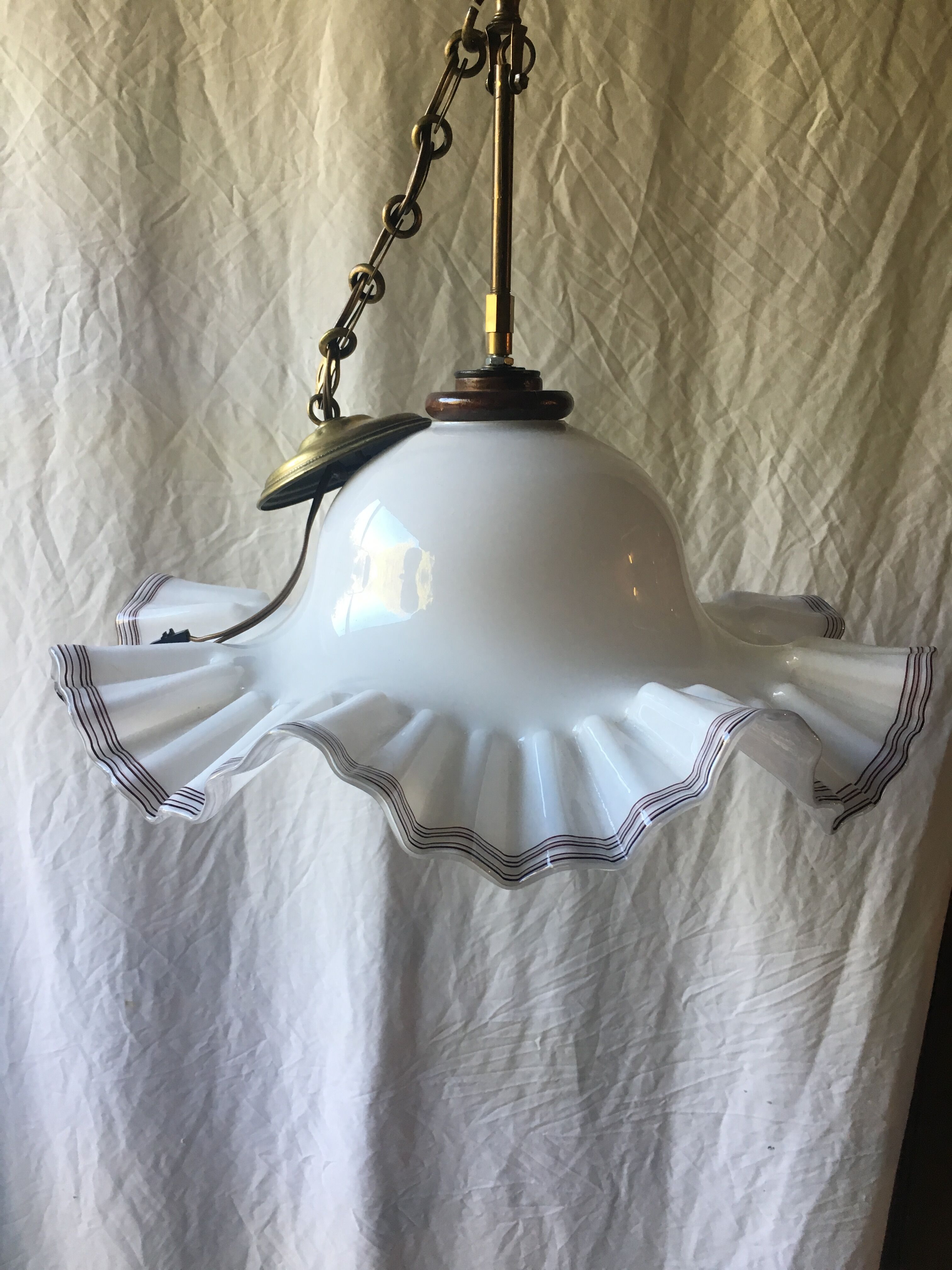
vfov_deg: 61.7
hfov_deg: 48.2
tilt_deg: -12.7
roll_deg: -0.2
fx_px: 1063
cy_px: 635
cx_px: 476
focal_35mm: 29
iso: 40
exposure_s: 1/33
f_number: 2.2
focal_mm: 4.15
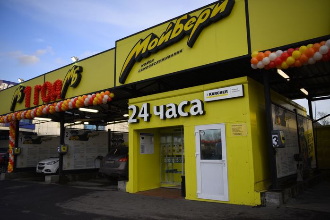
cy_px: 110
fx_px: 284
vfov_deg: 42.4
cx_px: 165
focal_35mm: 31
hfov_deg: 60.3
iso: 640
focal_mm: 31
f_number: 2.8
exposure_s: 1/3200
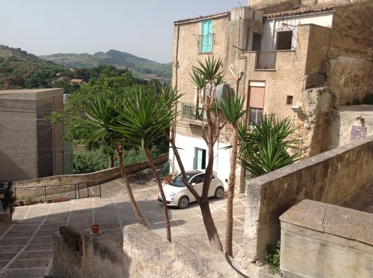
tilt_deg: -7.1
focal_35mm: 35
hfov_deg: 52.7
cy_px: 139
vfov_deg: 40.6
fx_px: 377
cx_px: 186
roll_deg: -3.5
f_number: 2.4
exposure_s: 1/1779
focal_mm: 4.28
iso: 50
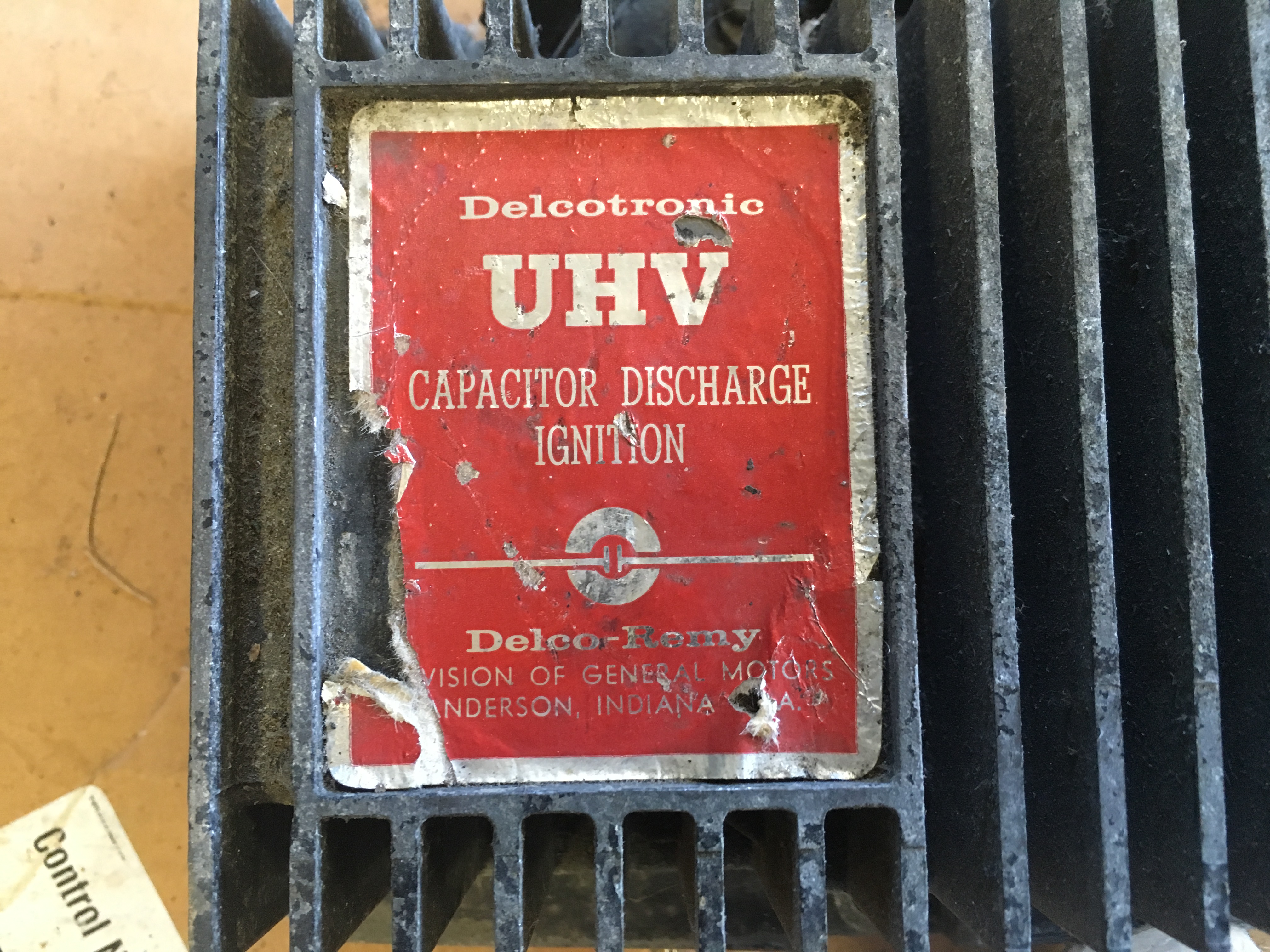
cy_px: 476
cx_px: 635
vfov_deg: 48.2
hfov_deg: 61.7
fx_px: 1064
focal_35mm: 29
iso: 200
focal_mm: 4.15
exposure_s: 1/24
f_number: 2.2
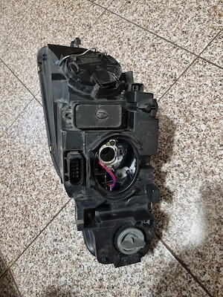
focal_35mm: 26
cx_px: 112
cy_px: 148
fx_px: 223
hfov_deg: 53.1
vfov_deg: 67.3
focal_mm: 5.4
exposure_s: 1/25
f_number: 1.8
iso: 1000
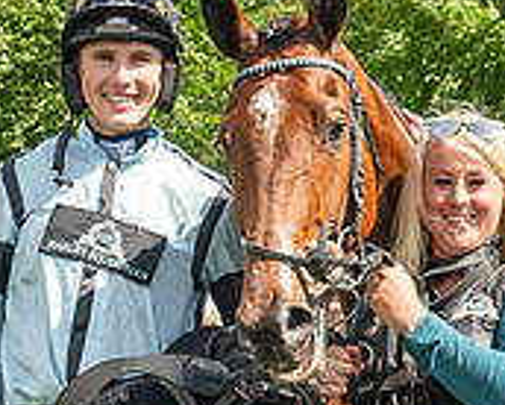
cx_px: 172
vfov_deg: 9.9
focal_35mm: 156
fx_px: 2334
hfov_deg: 12.3
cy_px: 387
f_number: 5
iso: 200
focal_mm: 24
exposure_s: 1/400
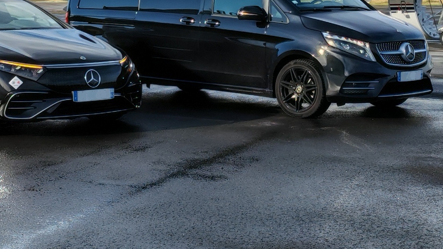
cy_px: 88
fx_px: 975
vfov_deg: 14.6
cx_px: 166
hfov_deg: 25.5
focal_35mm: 83
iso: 50
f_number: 2.2
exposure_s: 1/1100
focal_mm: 1.96
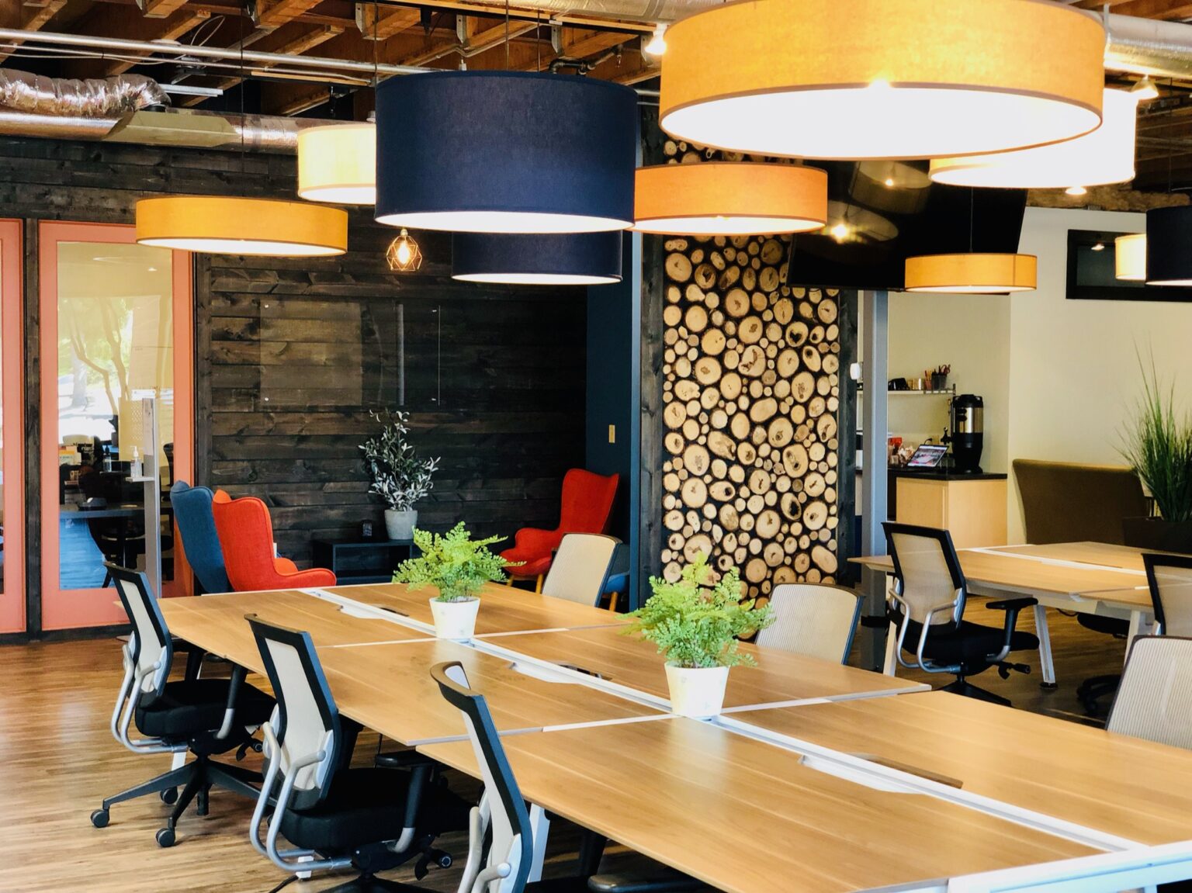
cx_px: 596
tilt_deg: -1.2
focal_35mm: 52
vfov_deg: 28.0
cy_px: 446
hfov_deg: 36.8
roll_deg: +0.2
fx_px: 1790
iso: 125
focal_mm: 6
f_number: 2.4
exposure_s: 1/30
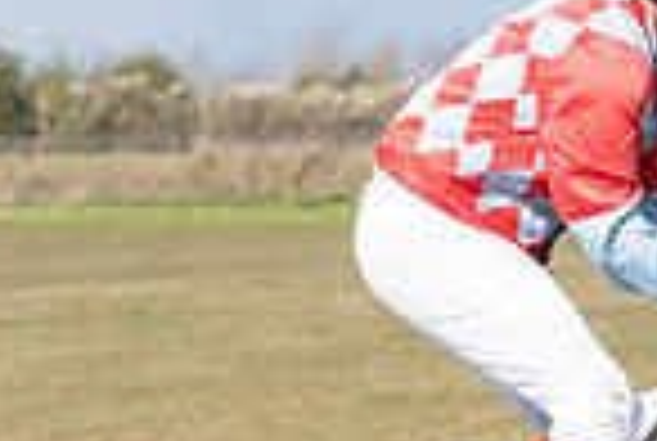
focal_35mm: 535
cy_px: 610
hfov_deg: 3.8
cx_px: 598
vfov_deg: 2.6
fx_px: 9784
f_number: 5
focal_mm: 90
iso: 400
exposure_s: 1/2000
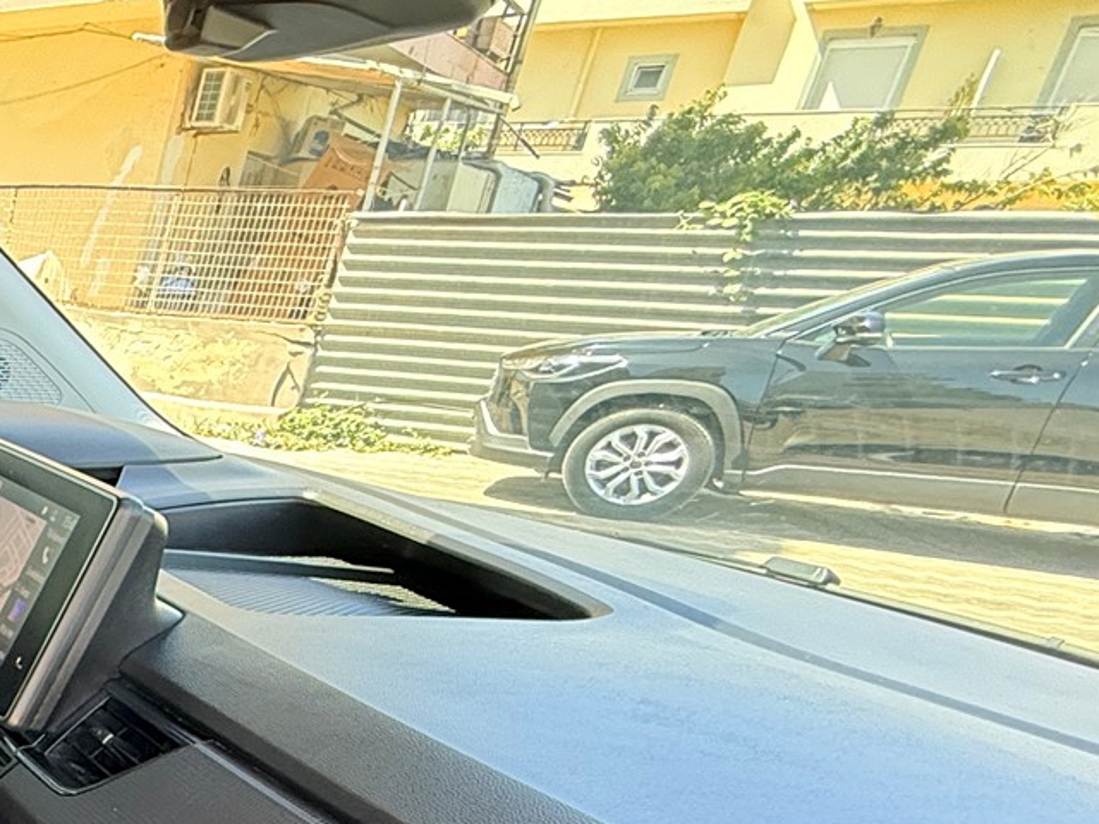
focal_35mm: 42
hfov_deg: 29.3
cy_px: 785
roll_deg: -2.8
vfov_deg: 32.2
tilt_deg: -21.3
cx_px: -515
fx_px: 1333
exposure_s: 1/99
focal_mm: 2.22
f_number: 2.2
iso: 200
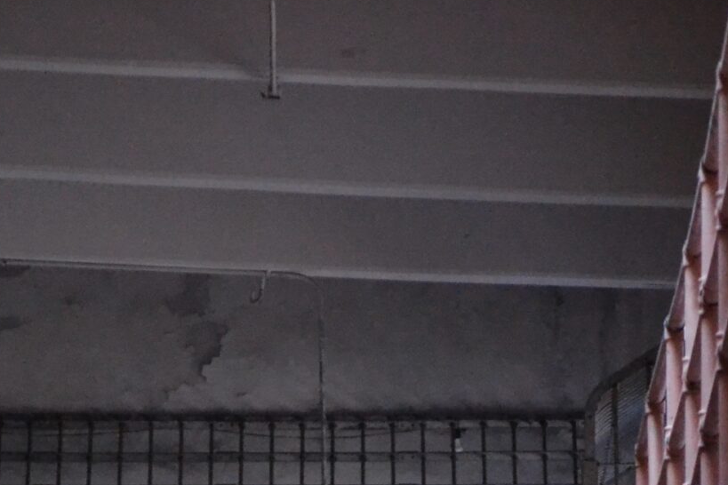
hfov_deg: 3.8
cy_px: 716
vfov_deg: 2.5
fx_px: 11000
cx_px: 356
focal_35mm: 544
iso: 3200
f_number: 4.8
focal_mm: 116
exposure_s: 1/160
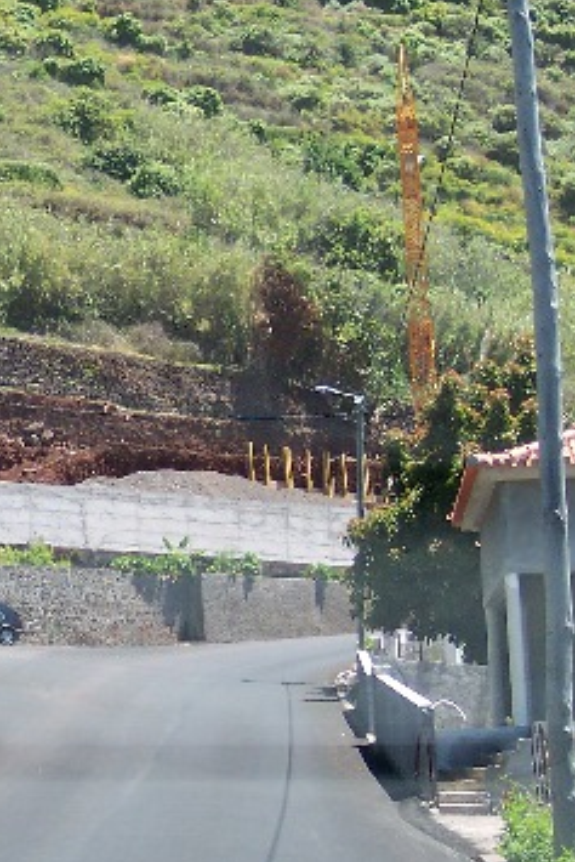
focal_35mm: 89
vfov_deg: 22.8
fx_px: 2130
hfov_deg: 15.2
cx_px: 27
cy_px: 381
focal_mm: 8
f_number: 2.8
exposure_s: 1/700
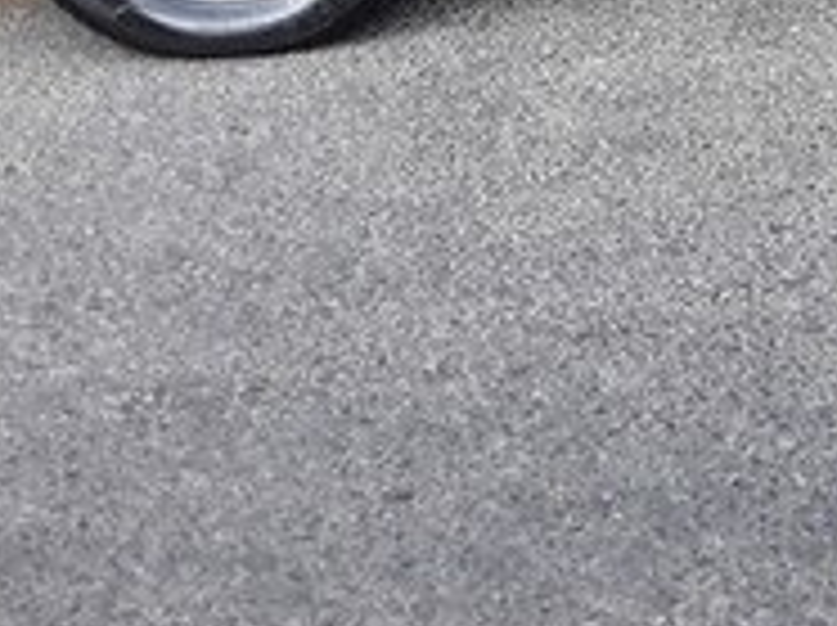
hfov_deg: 19.2
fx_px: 2318
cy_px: -322
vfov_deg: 14.3
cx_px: 1022
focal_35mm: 96
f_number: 1.7
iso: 64
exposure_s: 1/100
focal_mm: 3.71
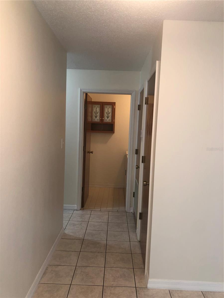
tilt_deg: -4.3
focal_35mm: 28
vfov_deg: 63.4
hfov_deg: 49.7
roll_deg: -1.9
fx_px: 242
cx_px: 112
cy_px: 149
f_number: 1.8
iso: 40
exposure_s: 1/15
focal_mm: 4
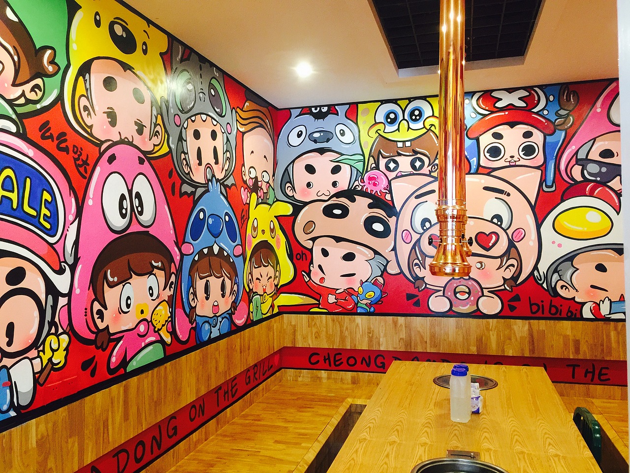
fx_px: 528
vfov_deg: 48.2
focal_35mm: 29
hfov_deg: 61.7
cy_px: 236
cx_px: 315
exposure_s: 1/10
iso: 125
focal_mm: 4.15
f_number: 2.2
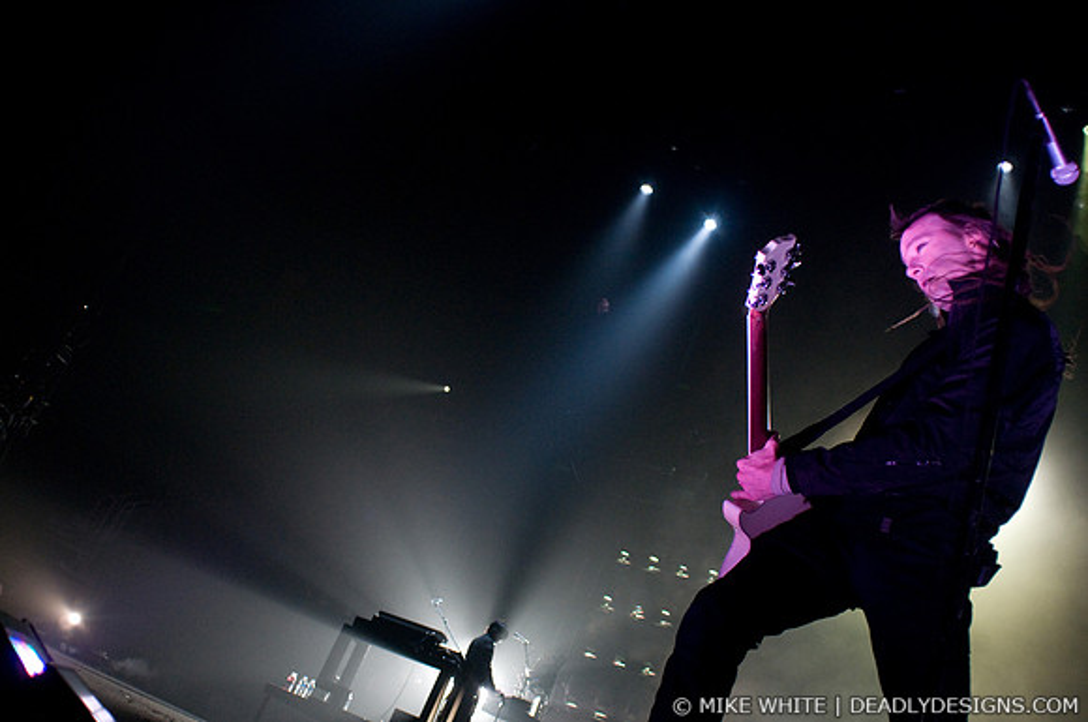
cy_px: 361
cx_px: 544
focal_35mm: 30
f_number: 3.2
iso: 1000
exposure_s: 1/250
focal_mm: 20
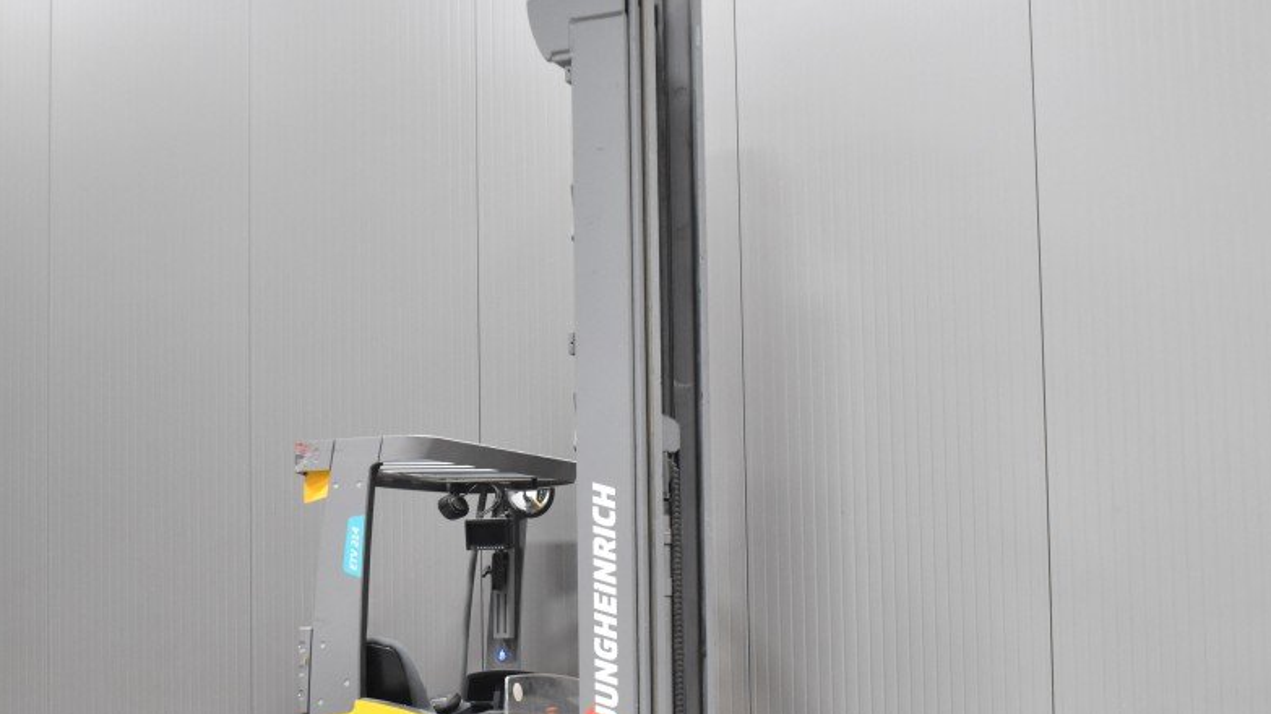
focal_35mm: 53
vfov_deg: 22.4
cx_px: 592
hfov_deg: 39.2
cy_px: 542
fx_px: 1786
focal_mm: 22
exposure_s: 1/30
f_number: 4.5
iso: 1600
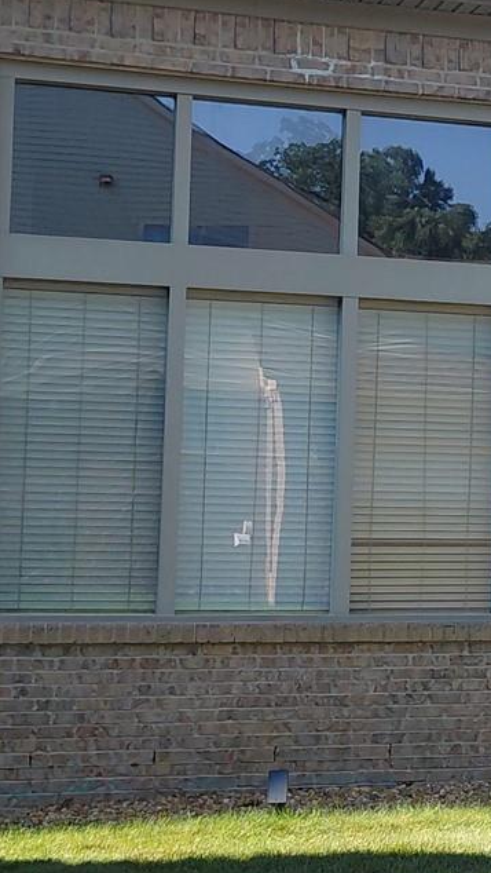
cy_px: 380
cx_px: 681
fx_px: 2035
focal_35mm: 88
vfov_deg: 24.2
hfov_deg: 13.2
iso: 50
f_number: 1.8
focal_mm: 4.69
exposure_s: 1/894
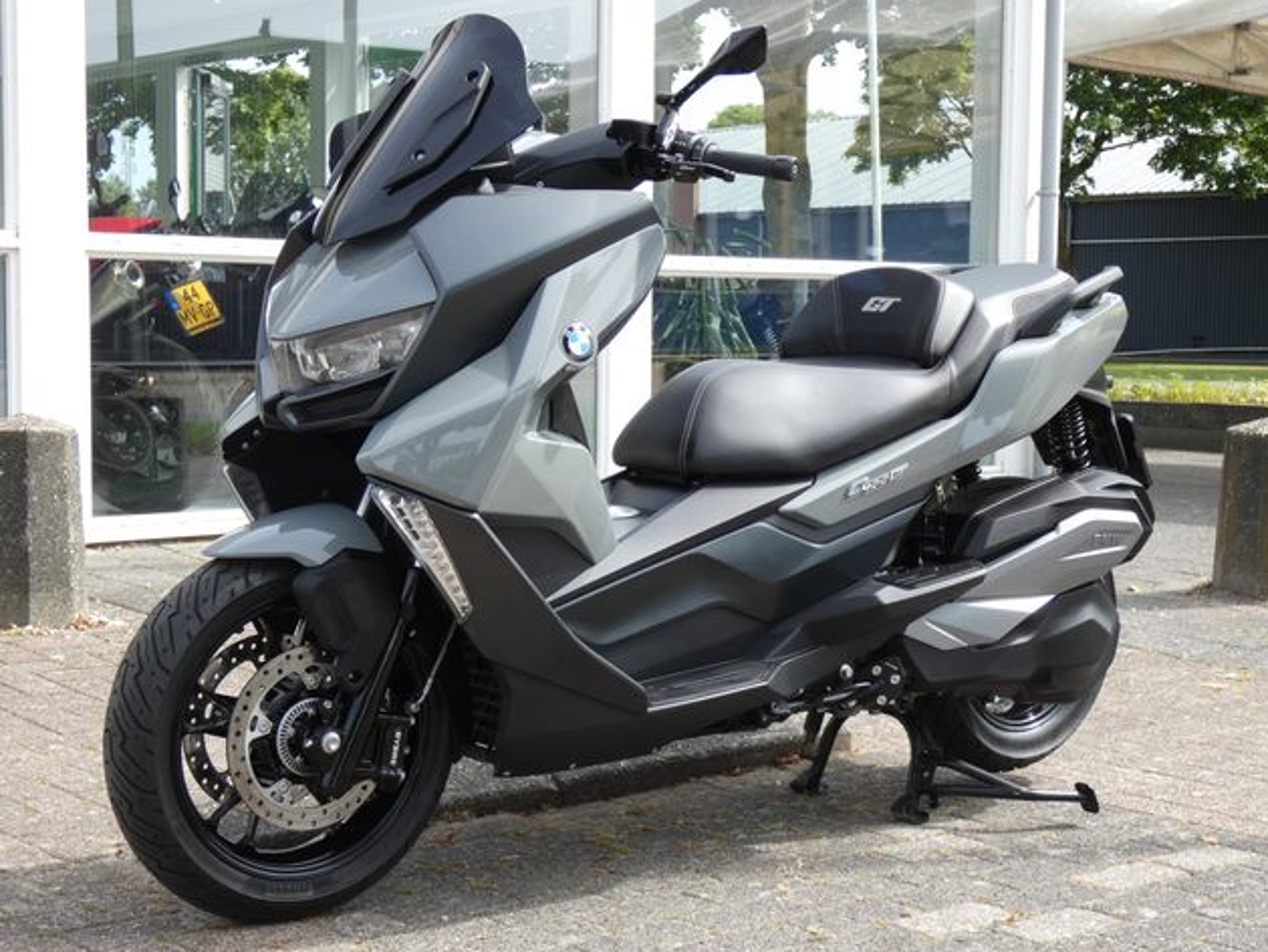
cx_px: 629
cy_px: 476
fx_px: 2162
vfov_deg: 24.8
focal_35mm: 59
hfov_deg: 32.7
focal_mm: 10.4
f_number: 4.1
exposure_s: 1/200
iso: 80
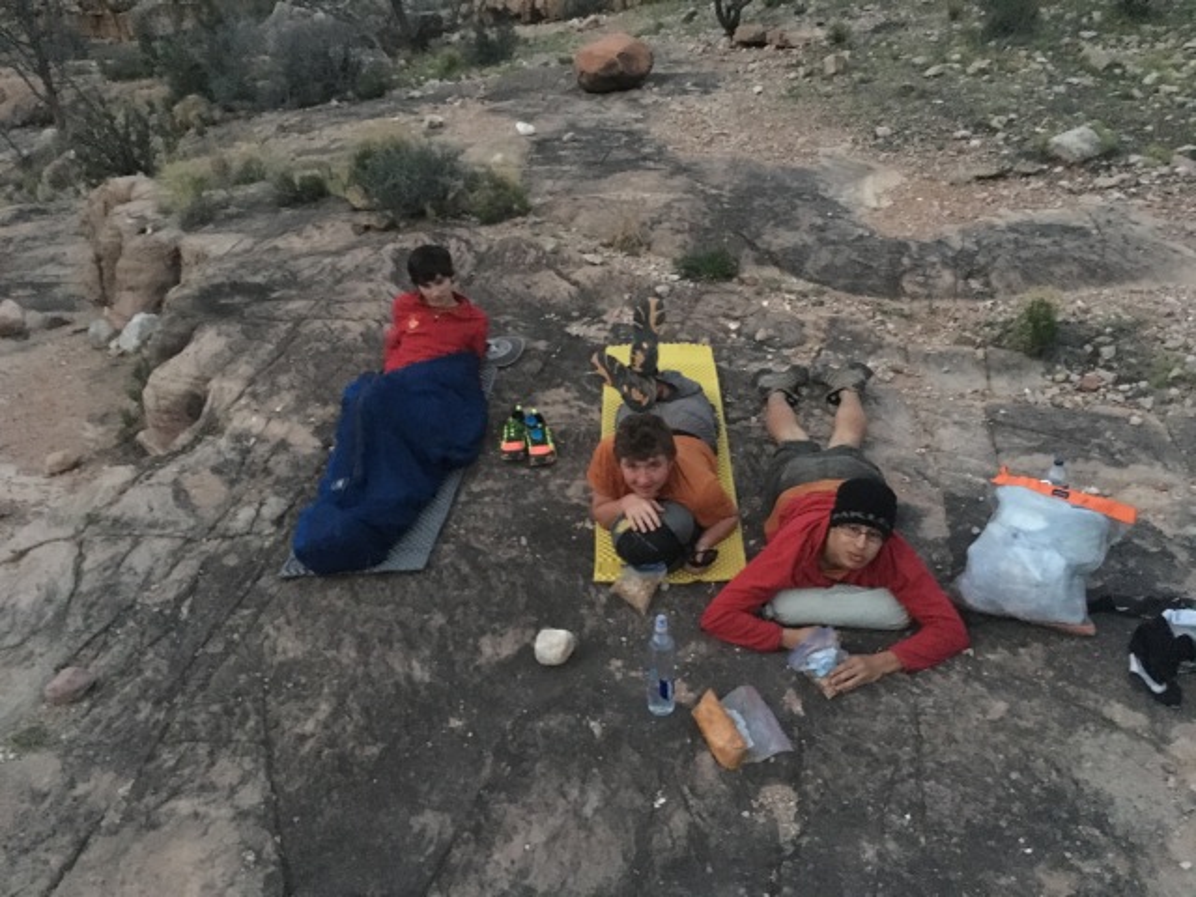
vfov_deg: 48.2
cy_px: 448
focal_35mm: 29
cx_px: 598
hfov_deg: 61.7
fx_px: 1002
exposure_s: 1/15
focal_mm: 4.15
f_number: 2.2
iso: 800
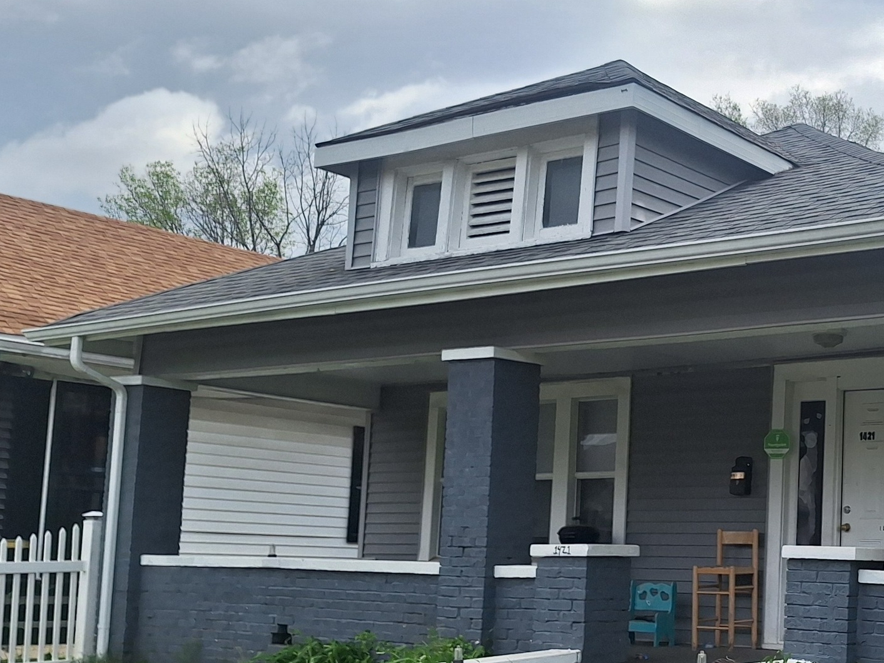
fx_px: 1277
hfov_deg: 35.4
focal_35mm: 50
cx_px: 836
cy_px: 452
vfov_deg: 28.9
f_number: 1.8
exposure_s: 1/2024
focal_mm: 5.54
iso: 40
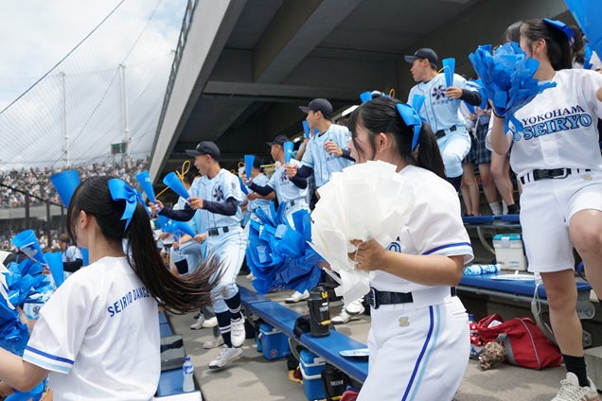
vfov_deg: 47.9
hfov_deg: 67.4
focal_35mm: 27
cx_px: 301
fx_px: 451
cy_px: 200
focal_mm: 18
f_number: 4
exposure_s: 1/2000
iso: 320
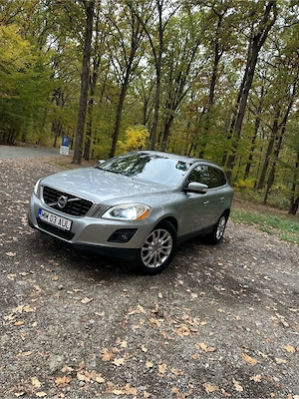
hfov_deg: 56.8
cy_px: 200
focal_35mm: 24
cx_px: 150
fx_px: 276
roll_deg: -12.5
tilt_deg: -5.6
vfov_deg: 71.6
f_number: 1.78
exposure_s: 1/166
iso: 80
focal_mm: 6.86
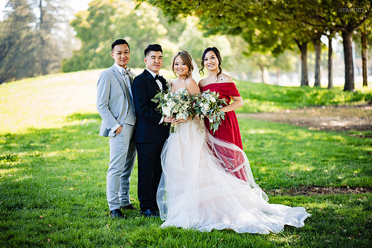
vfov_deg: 16.1
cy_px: 124
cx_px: 186
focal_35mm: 85
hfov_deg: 23.9
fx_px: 878
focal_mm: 85
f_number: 1.8
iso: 100
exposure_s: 1/200
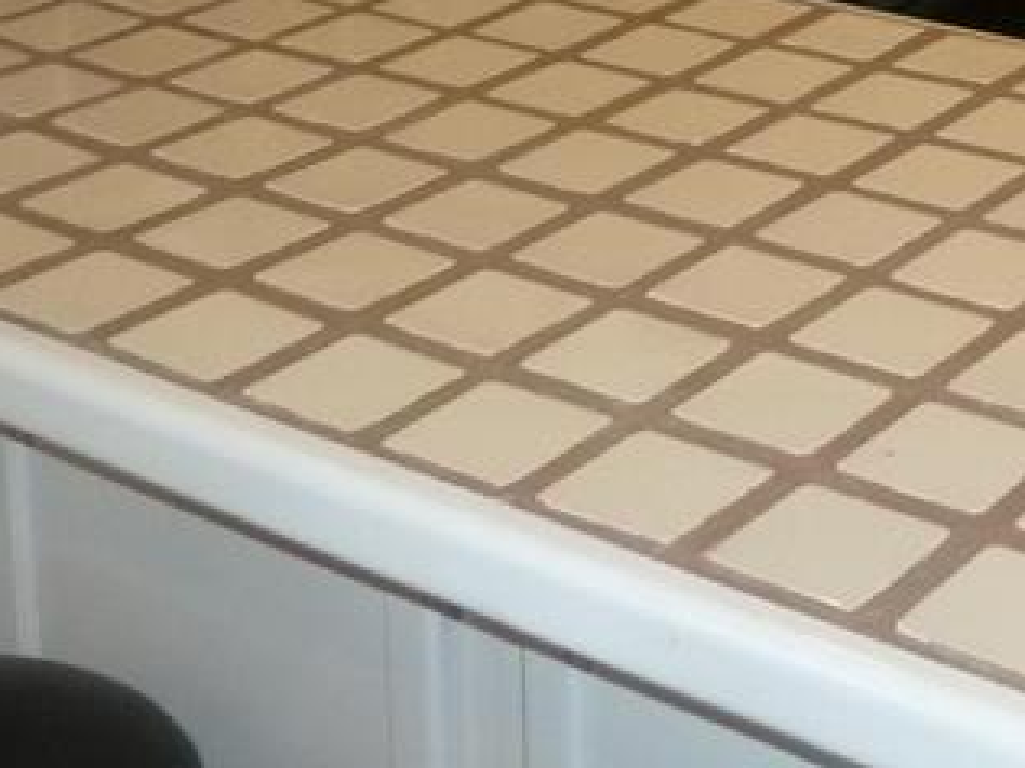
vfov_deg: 16.6
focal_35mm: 81
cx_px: 976
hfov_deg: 23.3
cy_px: -373
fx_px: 2398
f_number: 3.3
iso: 250
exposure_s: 1/30
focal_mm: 4.1
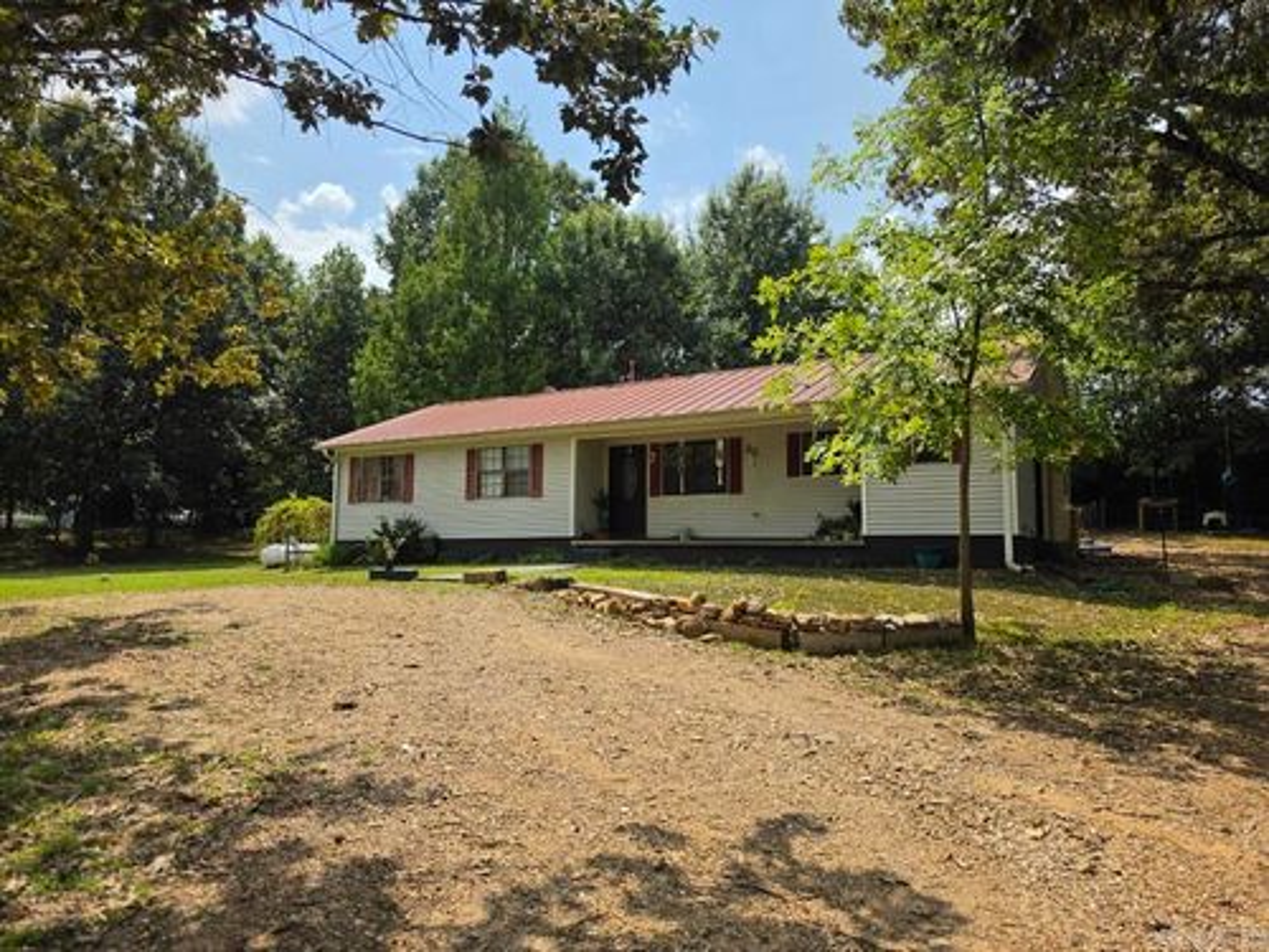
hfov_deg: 73.9
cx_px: 634
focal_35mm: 23
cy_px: 476
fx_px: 843
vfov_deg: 58.9
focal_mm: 6.5
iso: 50
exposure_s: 1/7939
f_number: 1.4
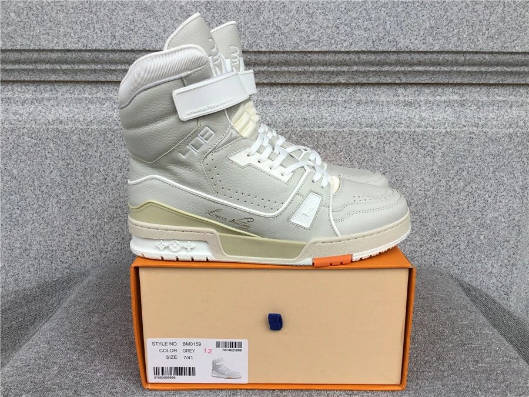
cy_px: 198
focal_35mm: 31
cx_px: 264
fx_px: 474
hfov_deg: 58.4
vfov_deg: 45.4
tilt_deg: -14.1
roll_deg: +0.1
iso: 25
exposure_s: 1/791
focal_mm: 3.3
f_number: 2.4
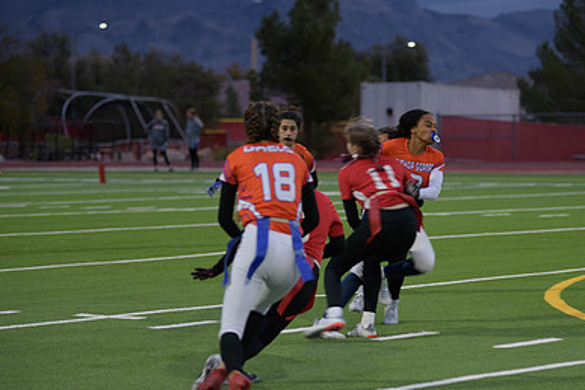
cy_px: 224
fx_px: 2925
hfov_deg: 11.4
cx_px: 369
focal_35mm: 180
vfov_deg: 7.6
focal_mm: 120
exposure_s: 1/200
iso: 320
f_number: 2.8
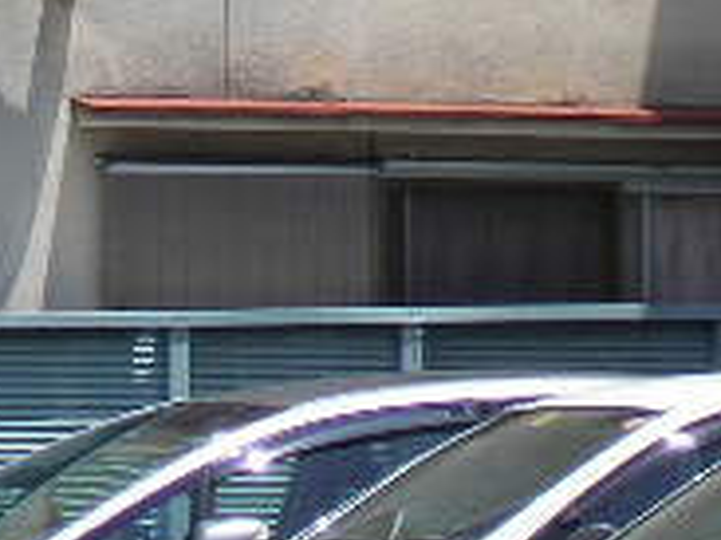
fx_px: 8305
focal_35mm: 399
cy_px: -260
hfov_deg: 5.0
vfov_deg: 3.7
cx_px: -158
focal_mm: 17.4
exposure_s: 1/394
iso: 71
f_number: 5
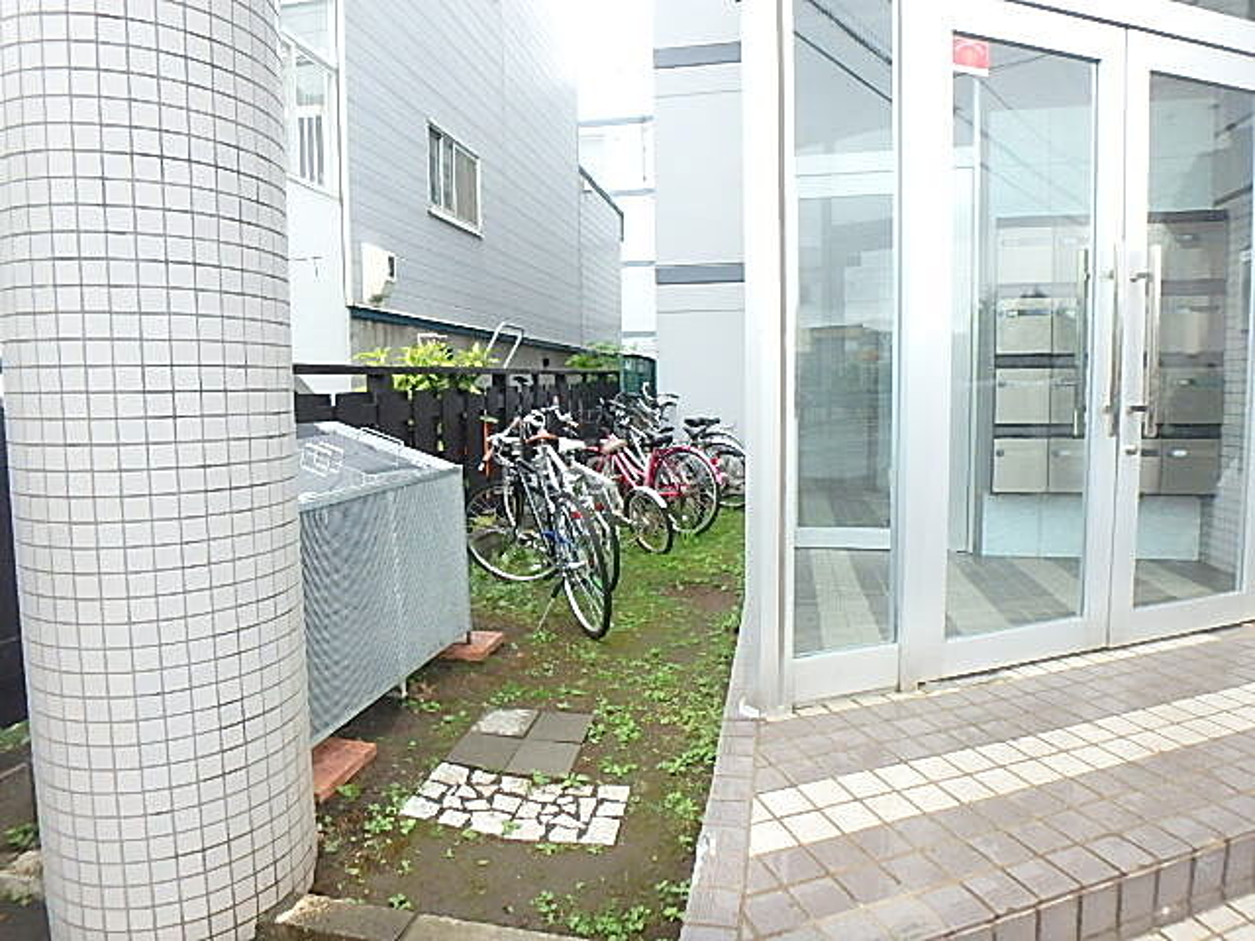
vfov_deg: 63.4
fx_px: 761
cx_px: 628
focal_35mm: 21
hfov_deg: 79.0
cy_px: 470
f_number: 3.5
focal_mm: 3.7
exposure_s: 1/250
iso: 640
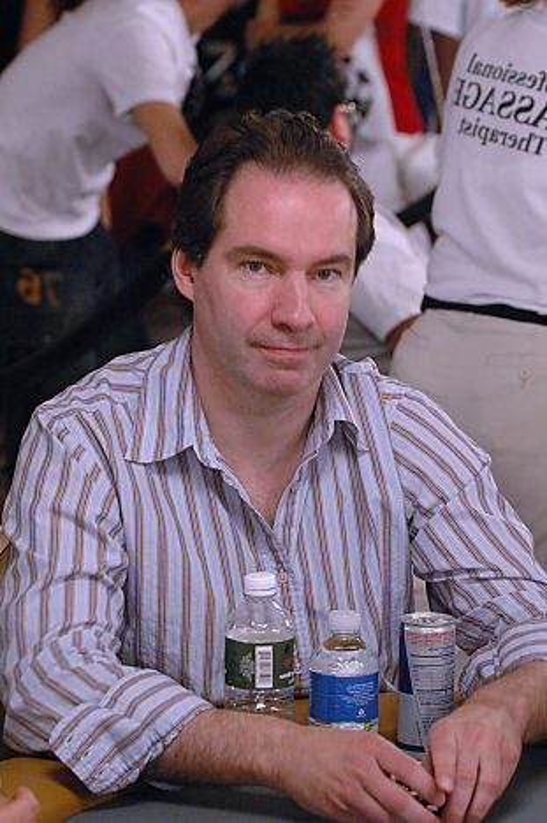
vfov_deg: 15.2
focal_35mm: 135
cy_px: 412
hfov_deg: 10.1
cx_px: 274
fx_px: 3083
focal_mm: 90
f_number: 5.6
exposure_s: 1/40
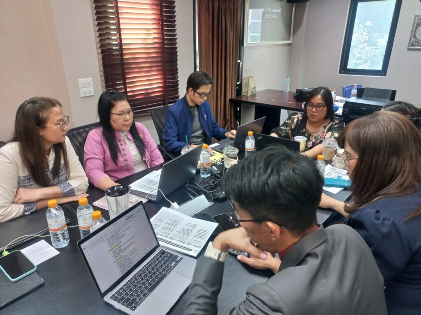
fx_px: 304
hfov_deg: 69.4
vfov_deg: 54.9
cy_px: 158
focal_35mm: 25
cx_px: 210
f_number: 1.8
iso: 200
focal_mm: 4.6
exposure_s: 1/33
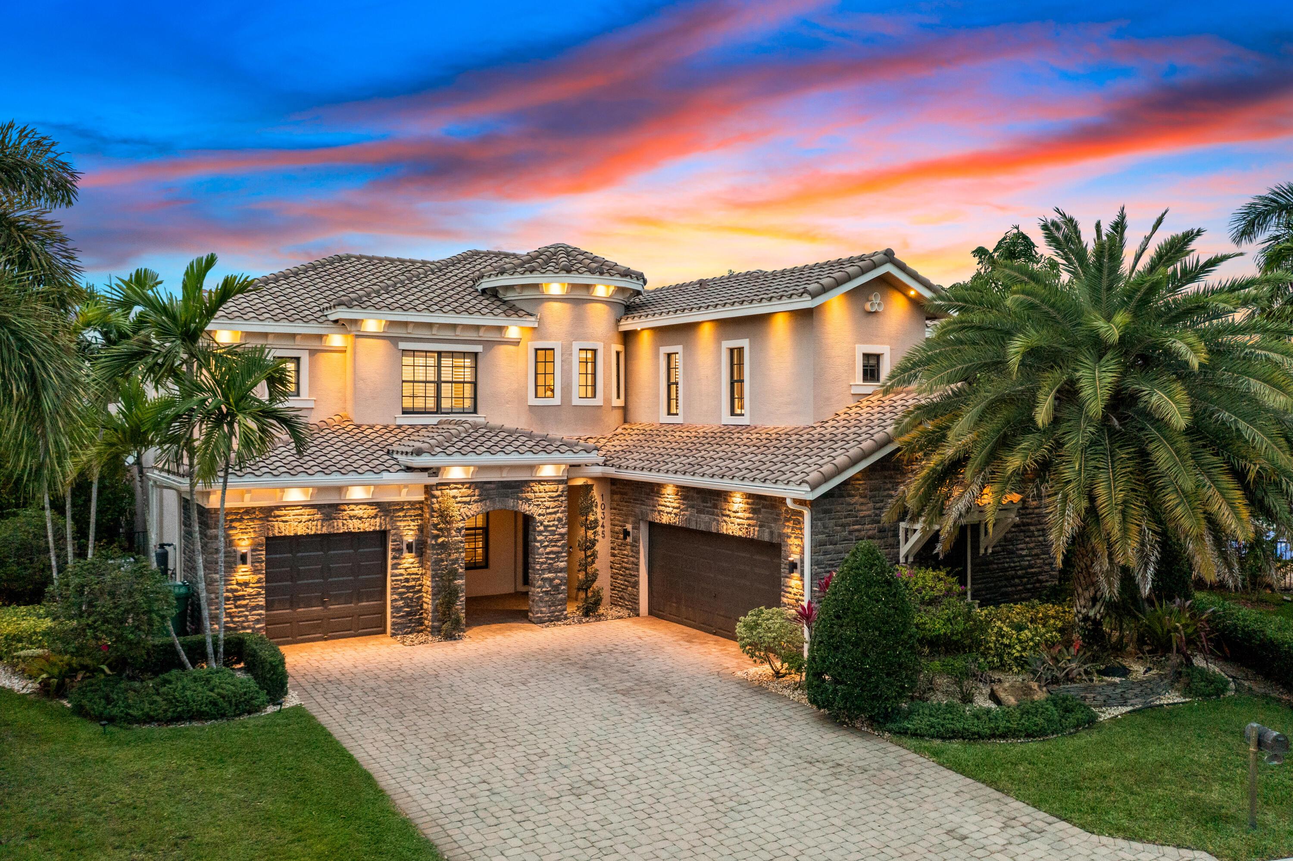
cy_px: 430
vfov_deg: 46.4
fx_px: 1005
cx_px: 646
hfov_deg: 65.5
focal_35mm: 28
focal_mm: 10.26
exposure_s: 1/40
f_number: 2.8
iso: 800
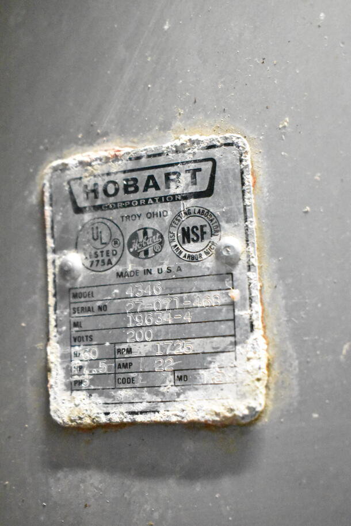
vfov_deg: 33.4
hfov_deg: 22.6
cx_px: 176
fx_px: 877
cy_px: 263
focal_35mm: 60
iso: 25600
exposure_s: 1/60
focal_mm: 40
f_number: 4.8
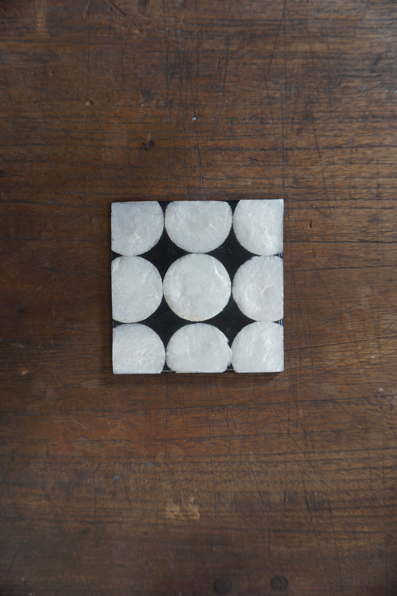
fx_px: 397
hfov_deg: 53.1
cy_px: 298
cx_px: 198
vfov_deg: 73.7
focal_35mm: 24
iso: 125
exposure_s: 1/60
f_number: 4
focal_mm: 16
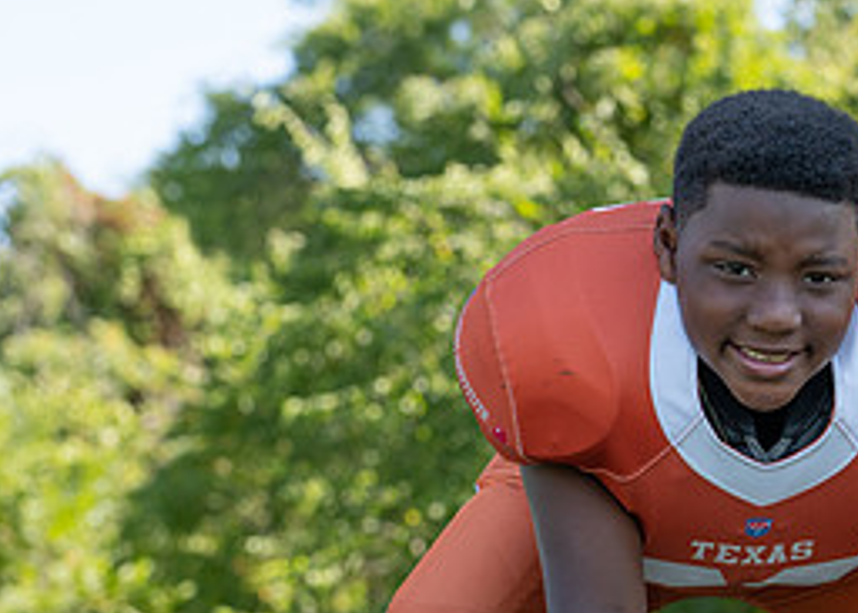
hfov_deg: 14.3
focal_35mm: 139
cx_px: 770
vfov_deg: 10.2
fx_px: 3388
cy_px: 663
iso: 100
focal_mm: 50
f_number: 2.8
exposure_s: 1/400
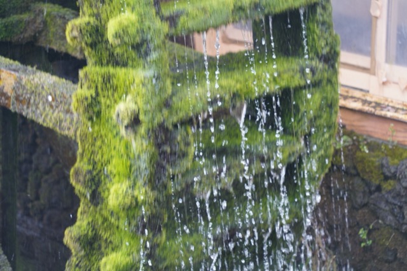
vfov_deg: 12.1
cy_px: 136
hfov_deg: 18.1
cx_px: 204
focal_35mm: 113
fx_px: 1277
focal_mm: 113
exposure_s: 1/100
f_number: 4.5
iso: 1000
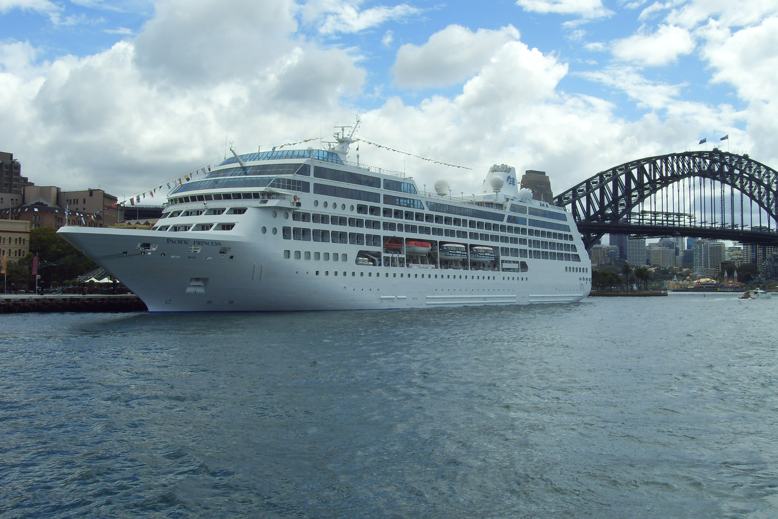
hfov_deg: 47.4
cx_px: 386
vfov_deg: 32.6
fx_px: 886
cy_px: 256
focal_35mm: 41
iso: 80
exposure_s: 1/500
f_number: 6.2
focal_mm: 6.6
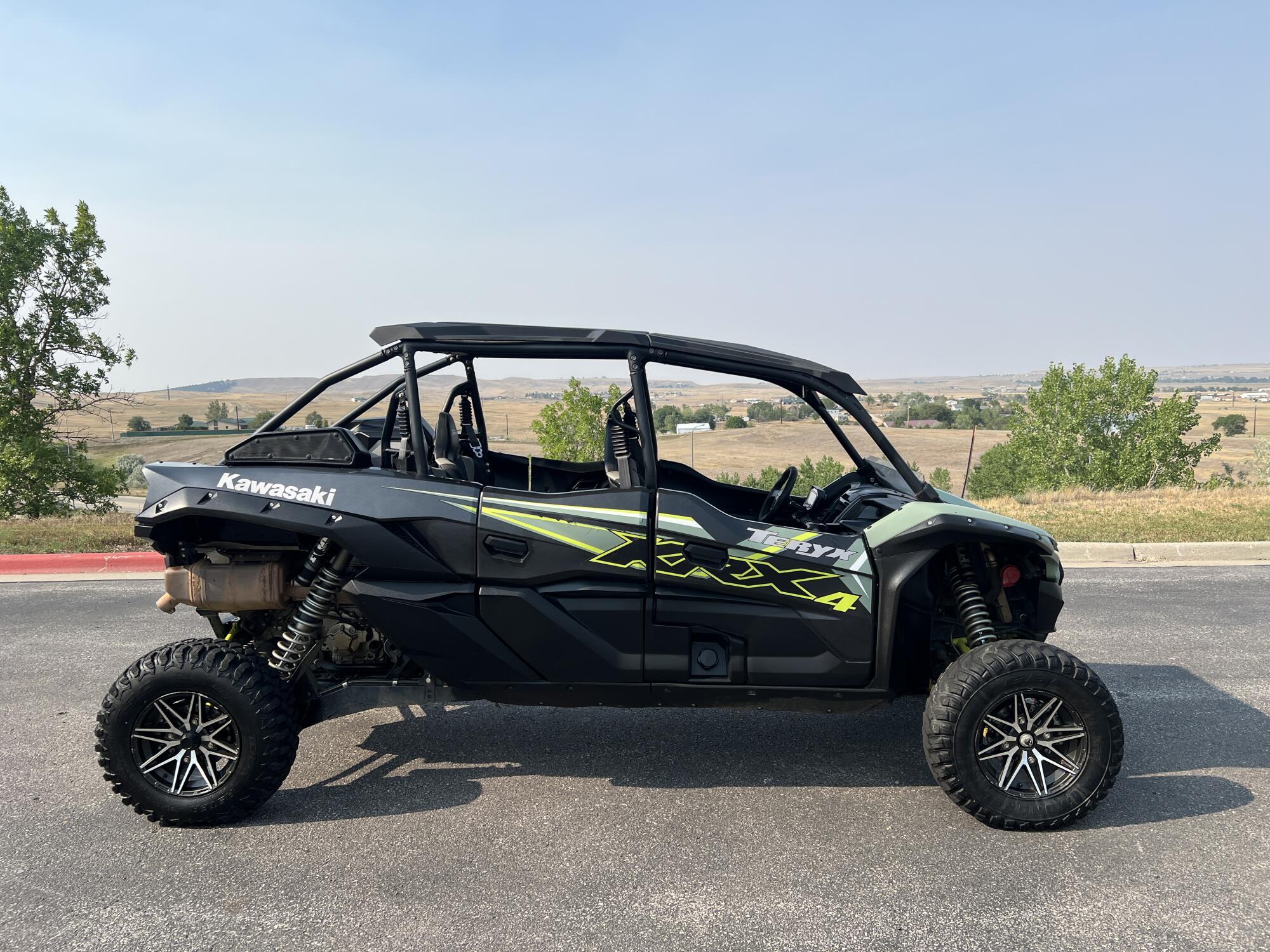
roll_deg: +1.1
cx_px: 635
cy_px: 476
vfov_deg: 53.1
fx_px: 954
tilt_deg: -5.0
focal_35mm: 26
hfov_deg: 67.3
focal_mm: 5.7
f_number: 1.5
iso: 50
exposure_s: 1/3968
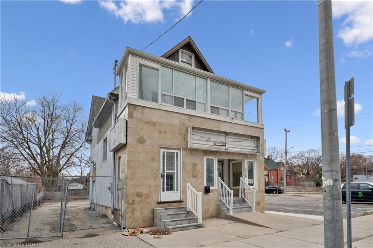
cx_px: 186
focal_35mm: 18
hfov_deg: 88.5
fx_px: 192
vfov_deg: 65.9
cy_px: 124
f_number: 16
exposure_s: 1/160
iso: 200
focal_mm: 18.5
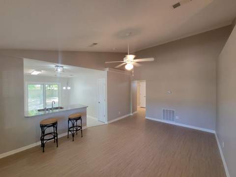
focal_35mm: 13
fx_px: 89
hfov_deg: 106.2
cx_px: 118
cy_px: 88
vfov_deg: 89.8
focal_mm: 2.2
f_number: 2.2
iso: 400
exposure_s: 1/60
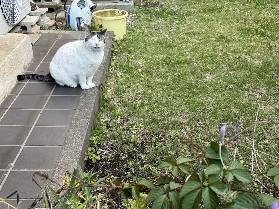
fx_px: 387
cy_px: 104
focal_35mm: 48
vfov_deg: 30.3
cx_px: 140
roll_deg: +2.9
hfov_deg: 39.7
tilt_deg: -26.5
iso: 250
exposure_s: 1/60
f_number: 1.78
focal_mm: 6.76
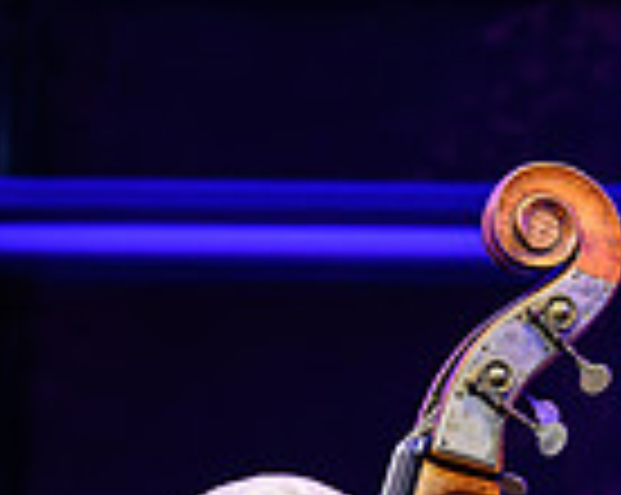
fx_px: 16848
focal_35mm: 918
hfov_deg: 2.1
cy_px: 891
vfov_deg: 1.7
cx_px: 297
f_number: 5.6
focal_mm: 200
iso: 5000
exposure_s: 1/125
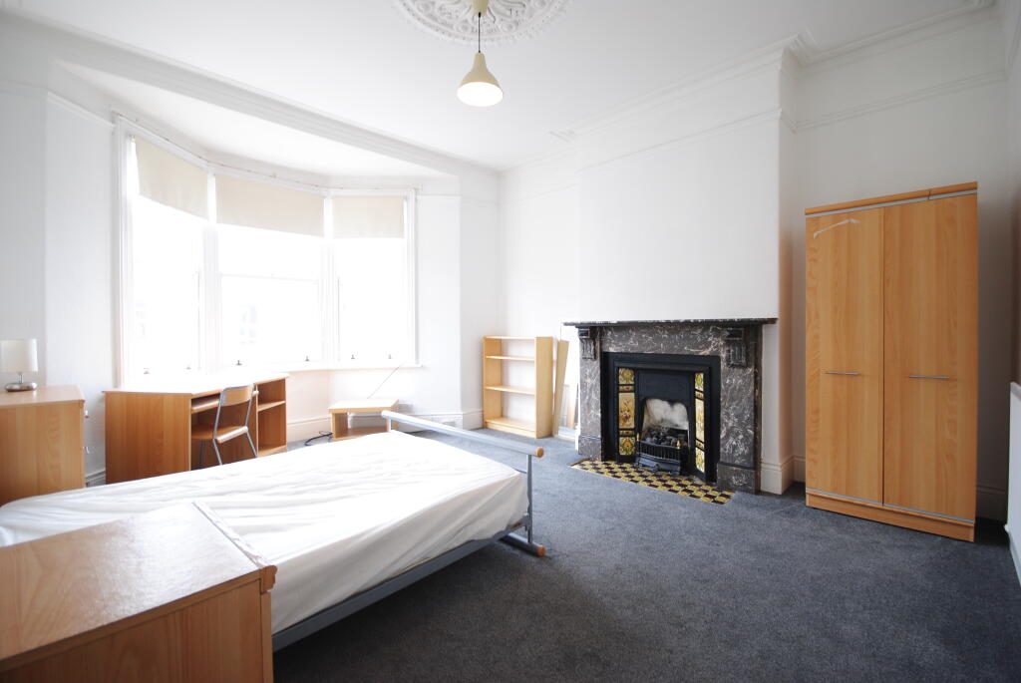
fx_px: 426
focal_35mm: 15
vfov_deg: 77.5
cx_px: 510
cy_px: 342
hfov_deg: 100.3
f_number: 4
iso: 100
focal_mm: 10
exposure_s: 1/10
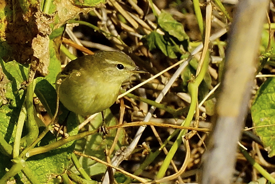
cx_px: 138
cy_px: 92
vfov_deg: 7.6
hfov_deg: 11.4
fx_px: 1375
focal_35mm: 180
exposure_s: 1/1250
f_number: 14
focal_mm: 180
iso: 1000
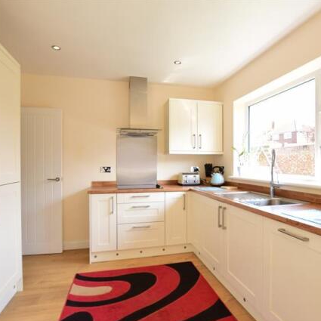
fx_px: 227
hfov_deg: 70.3
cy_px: 163
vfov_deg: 70.5
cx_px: 176
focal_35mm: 22
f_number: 5.6
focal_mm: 11
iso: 320
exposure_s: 1/125
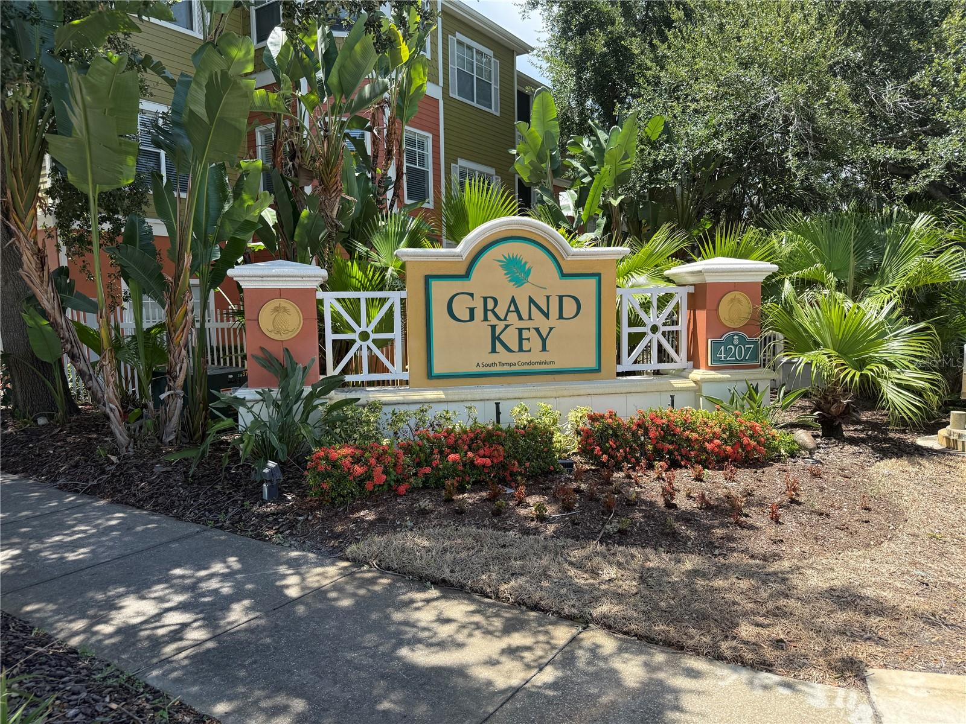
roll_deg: +0.9
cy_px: 362
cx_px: 483
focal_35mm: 24
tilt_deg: -4.7
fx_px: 670
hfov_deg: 71.6
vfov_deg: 56.8
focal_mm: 6.76
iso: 80
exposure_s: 1/1437
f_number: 1.78
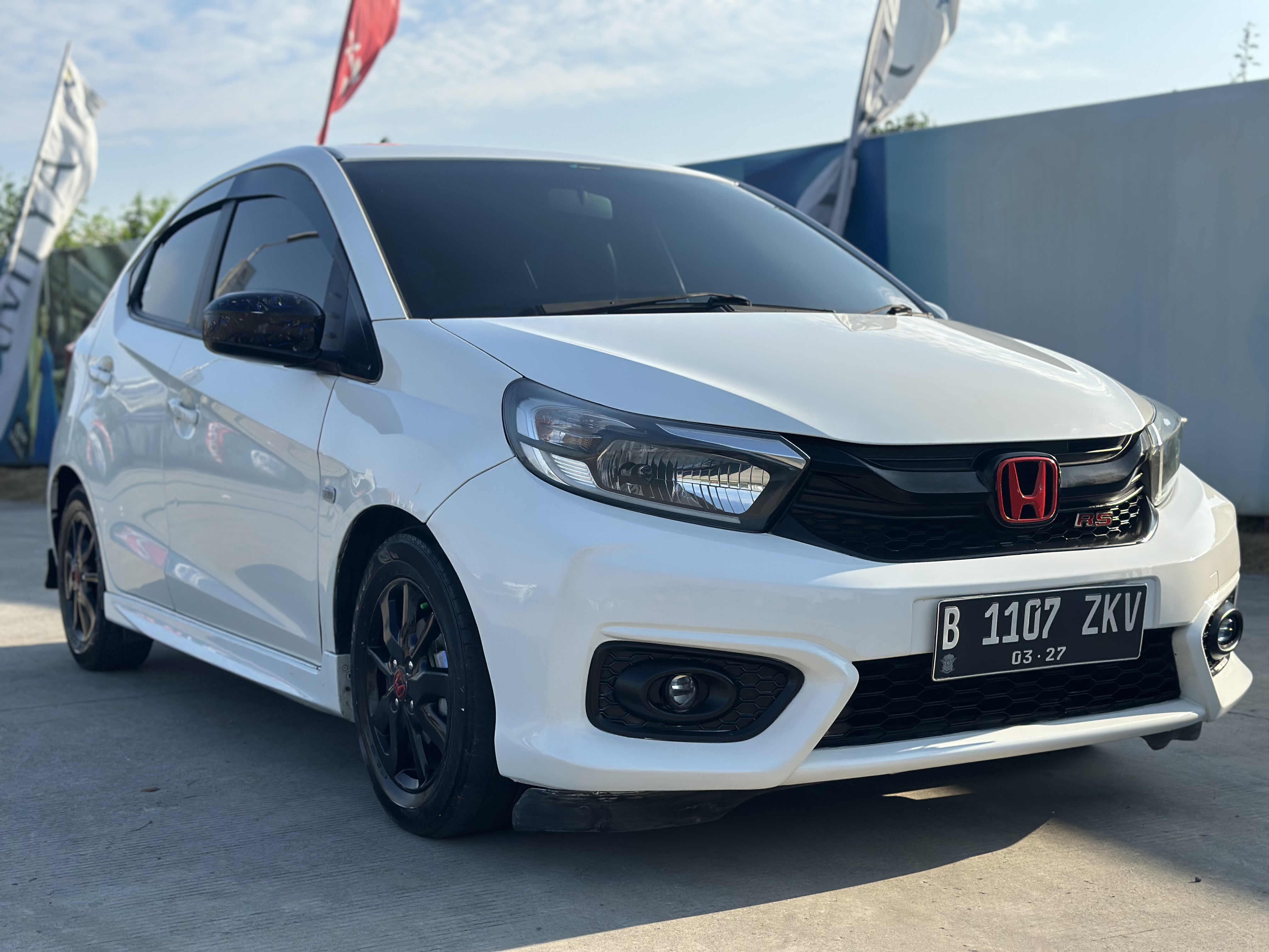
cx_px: 634
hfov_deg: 39.7
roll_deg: +0.7
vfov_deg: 30.3
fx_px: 1760
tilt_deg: -1.8
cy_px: 476
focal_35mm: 48
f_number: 1.78
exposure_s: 1/4016
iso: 100
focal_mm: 6.86
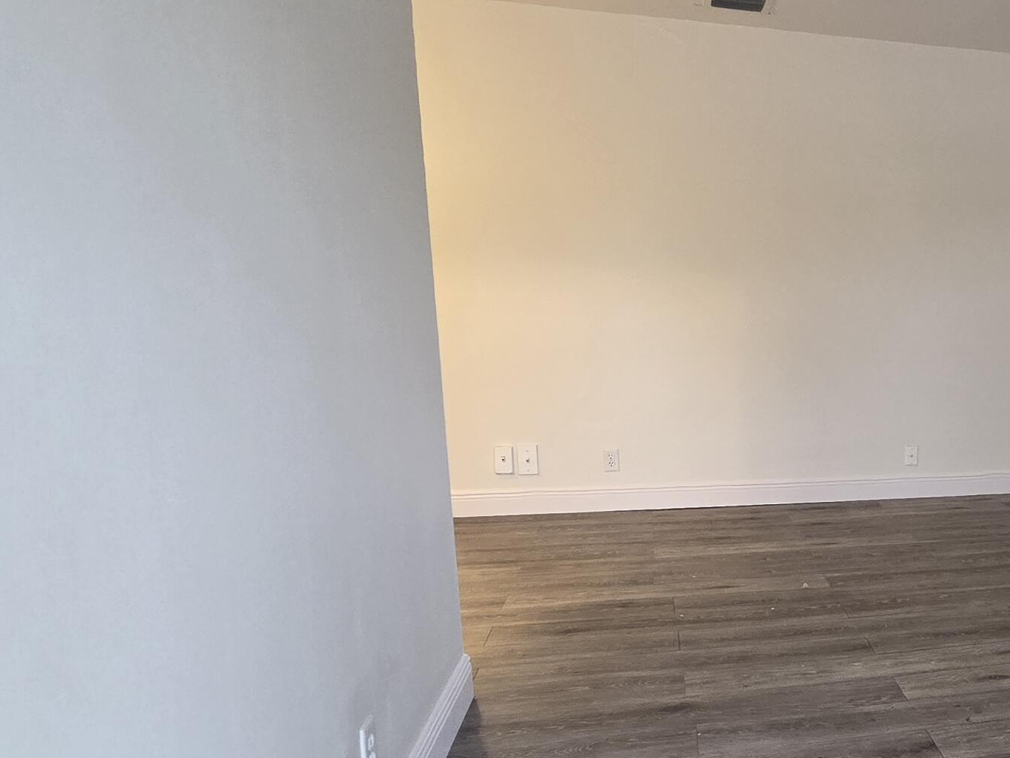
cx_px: 928
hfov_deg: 53.2
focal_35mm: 29
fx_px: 846
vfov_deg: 47.6
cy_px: 488
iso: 400
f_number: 2.2
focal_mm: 2.2
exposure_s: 1/60
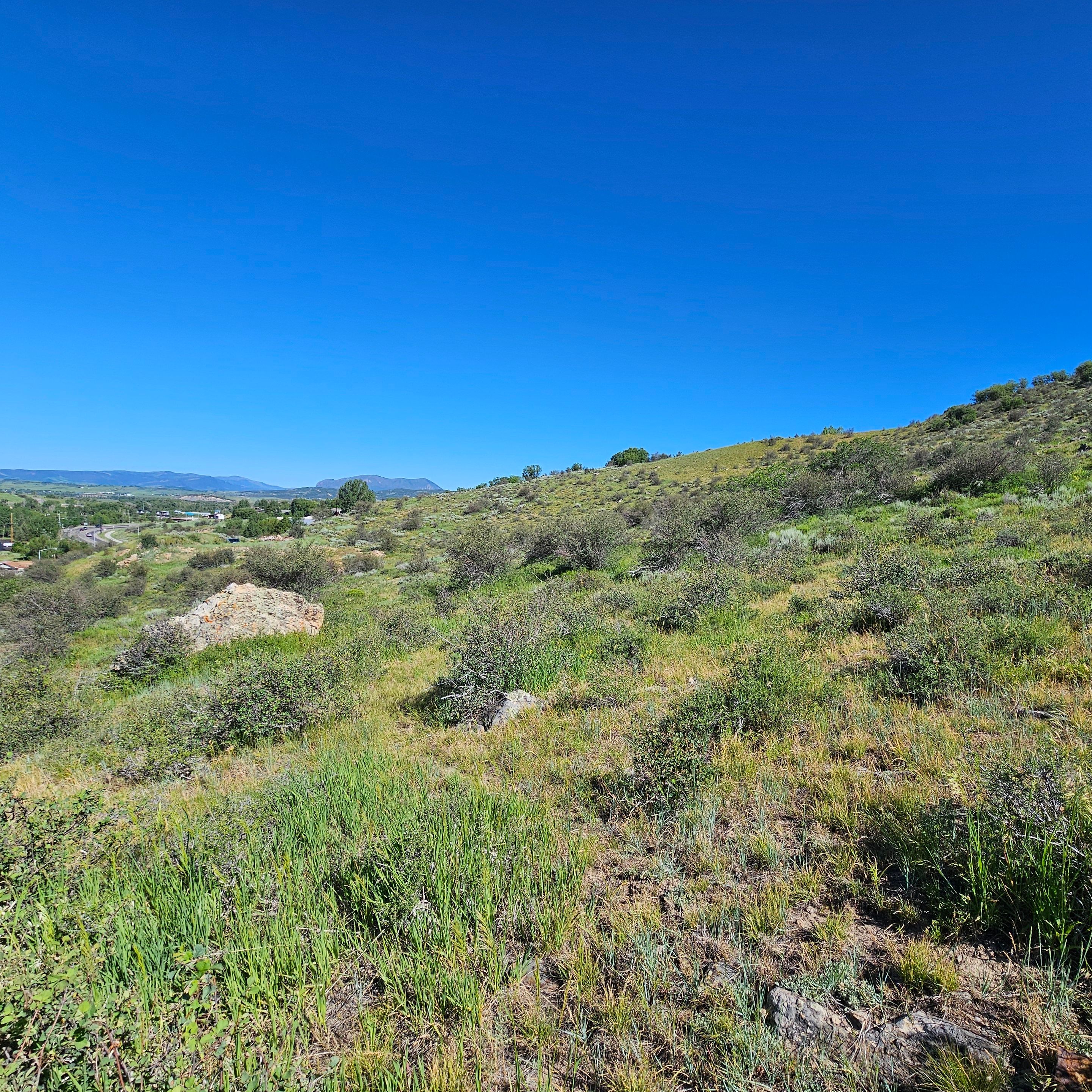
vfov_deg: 87.4
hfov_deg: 86.6
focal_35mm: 16
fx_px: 571
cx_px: 644
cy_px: 552
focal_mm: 2.2
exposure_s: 1/2524
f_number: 2.2
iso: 50
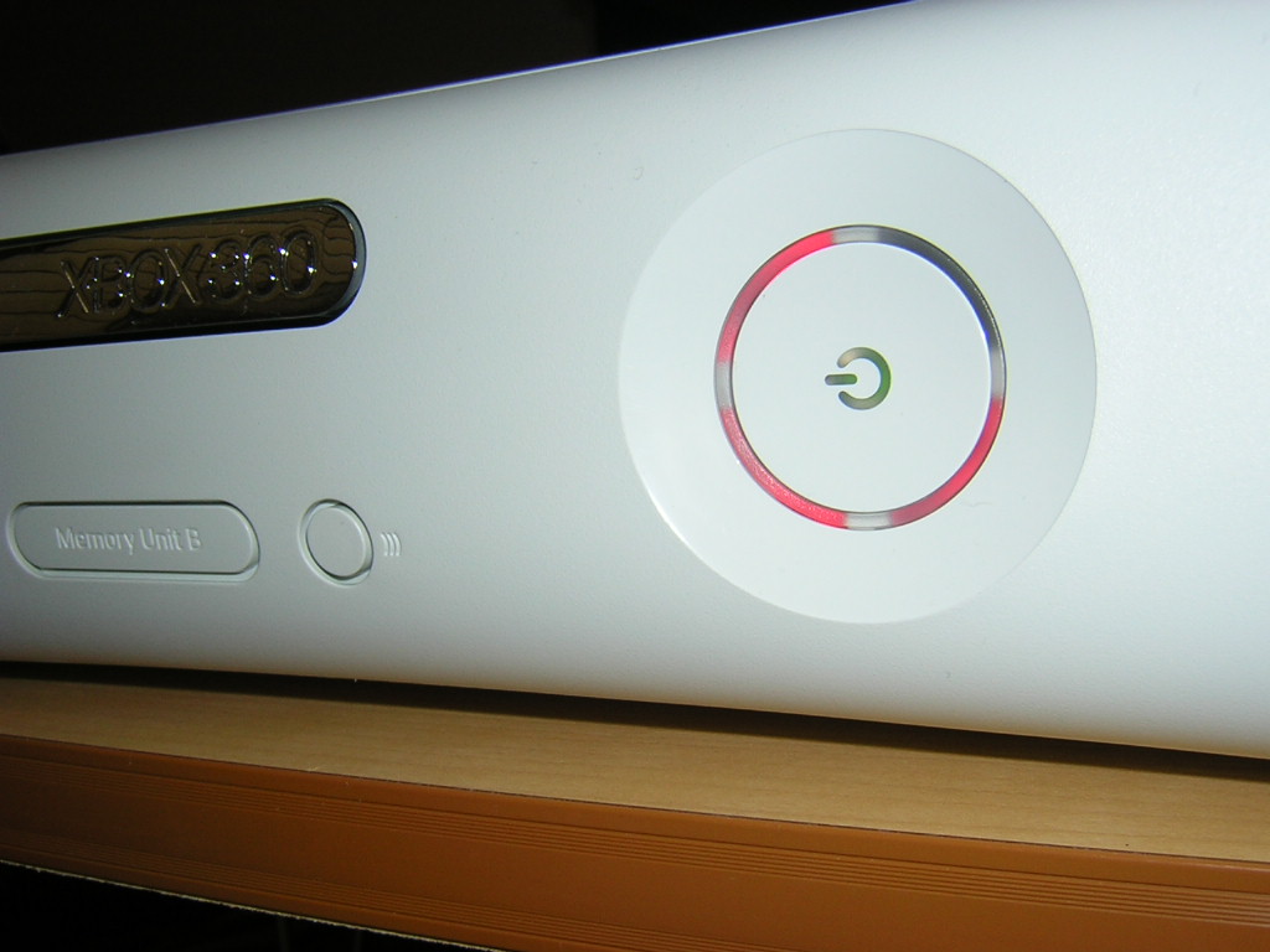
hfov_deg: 51.4
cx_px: 635
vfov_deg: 39.7
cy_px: 476
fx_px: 1321
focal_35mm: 36
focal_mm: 4.7
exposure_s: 1/60.1
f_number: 5.2
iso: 100
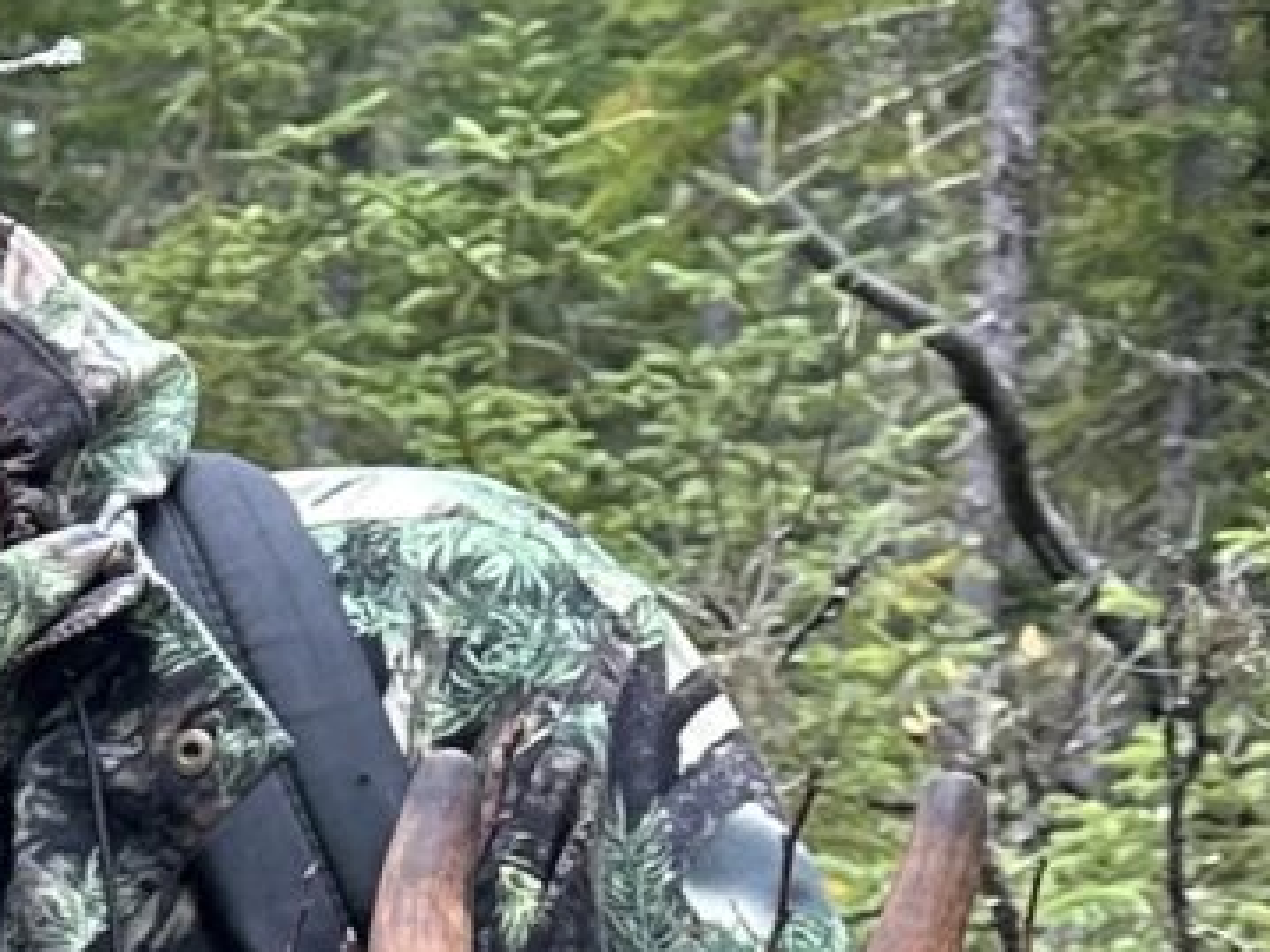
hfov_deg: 10.0
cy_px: 2739
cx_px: -1861
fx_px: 6272
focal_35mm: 171
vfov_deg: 7.7
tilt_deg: -15.2
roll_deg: +0.1
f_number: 1.78
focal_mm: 6.86
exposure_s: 1/276
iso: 80
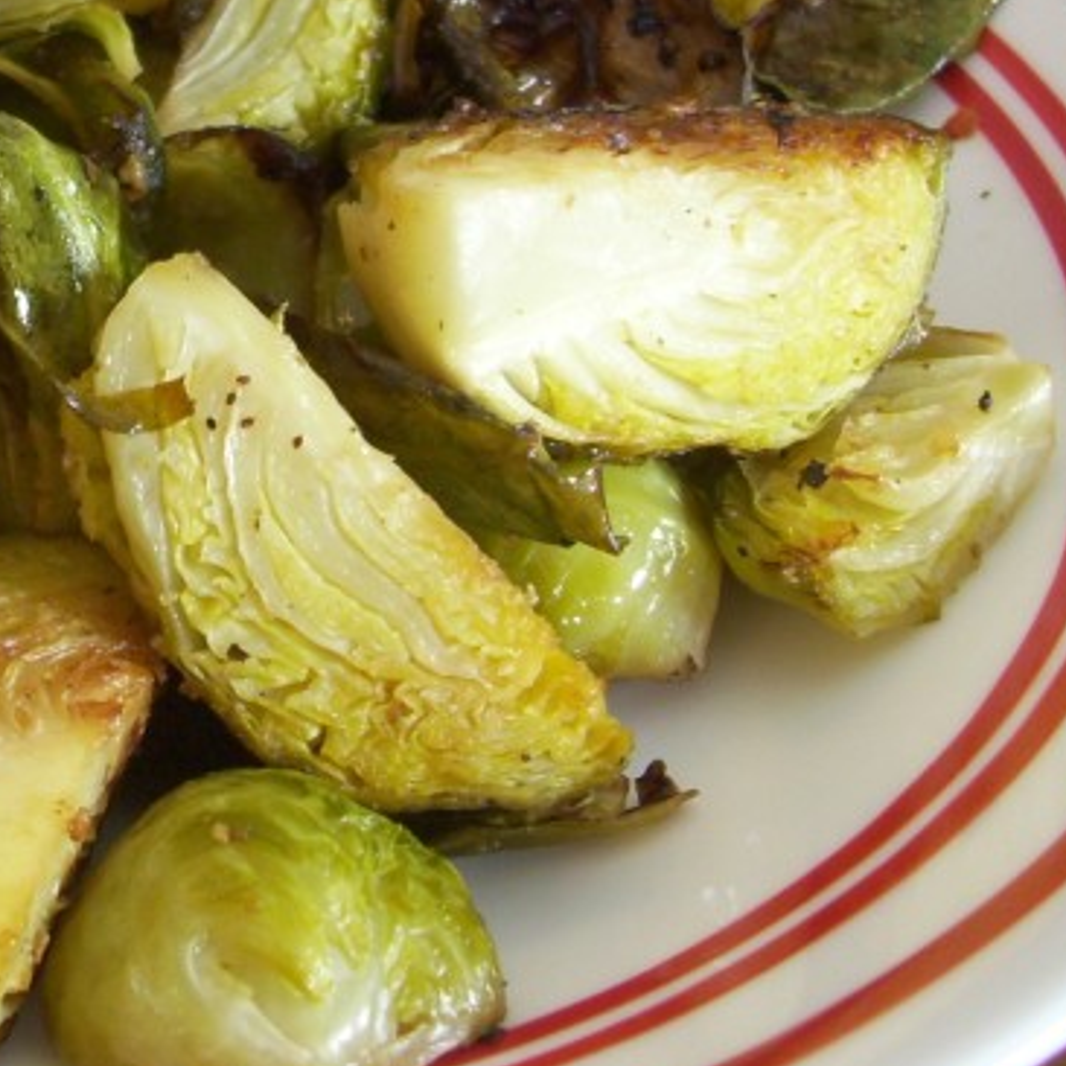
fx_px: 2927
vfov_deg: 20.6
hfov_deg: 20.0
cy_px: 457
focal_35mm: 84
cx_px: 15
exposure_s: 1/30
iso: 80
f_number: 2.9
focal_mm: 5.7
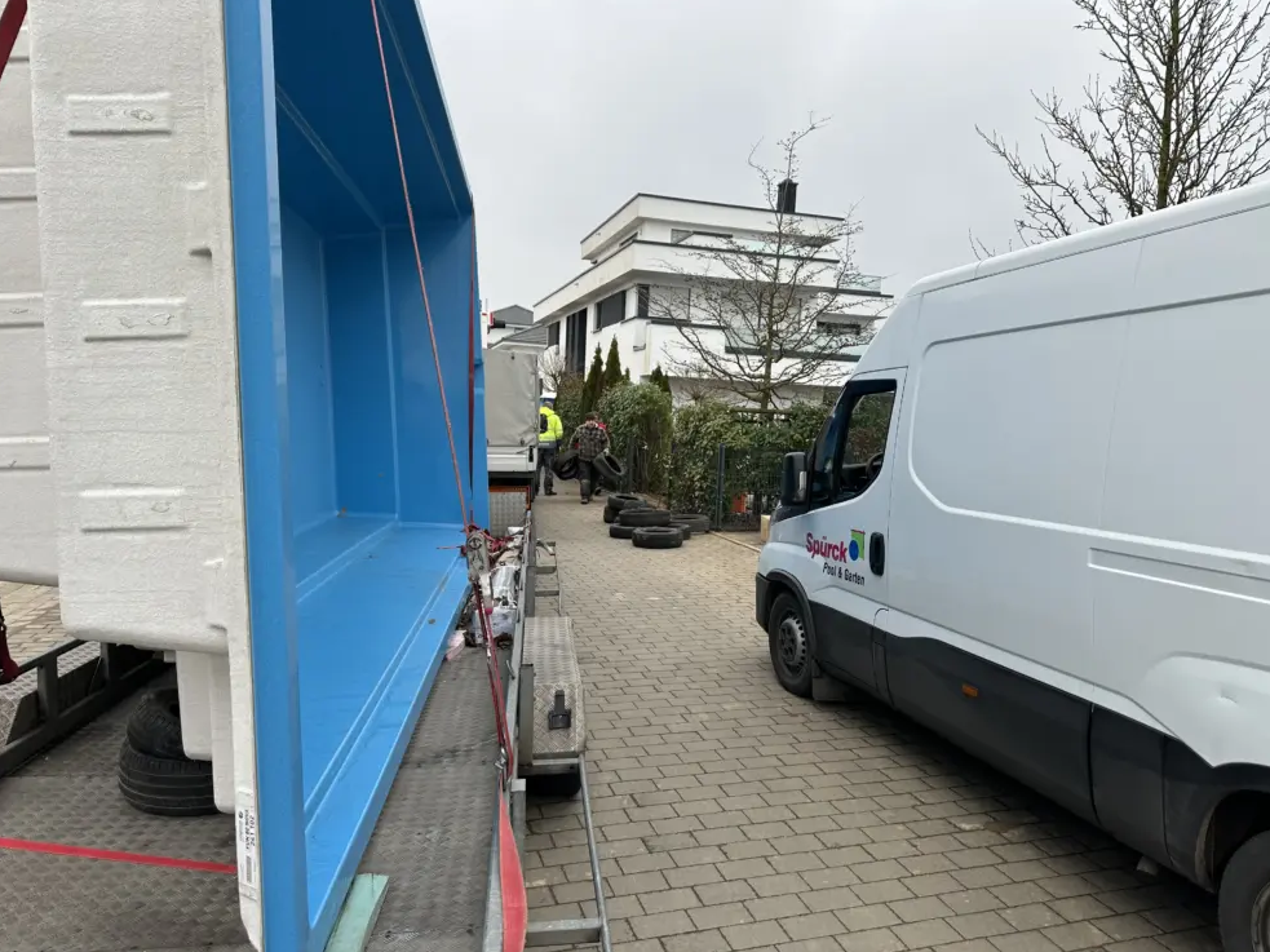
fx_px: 917
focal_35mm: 25
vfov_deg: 54.9
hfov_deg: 69.4
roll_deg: -1.6
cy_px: 464
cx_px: 658
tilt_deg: -3.1
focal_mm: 6.86
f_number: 1.78
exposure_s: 1/709
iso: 80
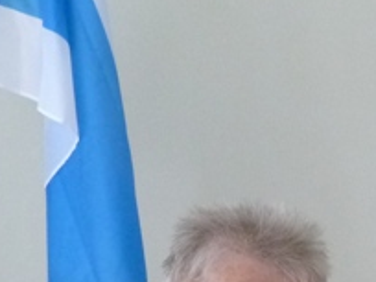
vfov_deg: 13.6
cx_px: 393
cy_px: 503
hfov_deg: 19.4
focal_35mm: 98
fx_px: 1064
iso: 400
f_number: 3.3
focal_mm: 4.1
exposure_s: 1/30
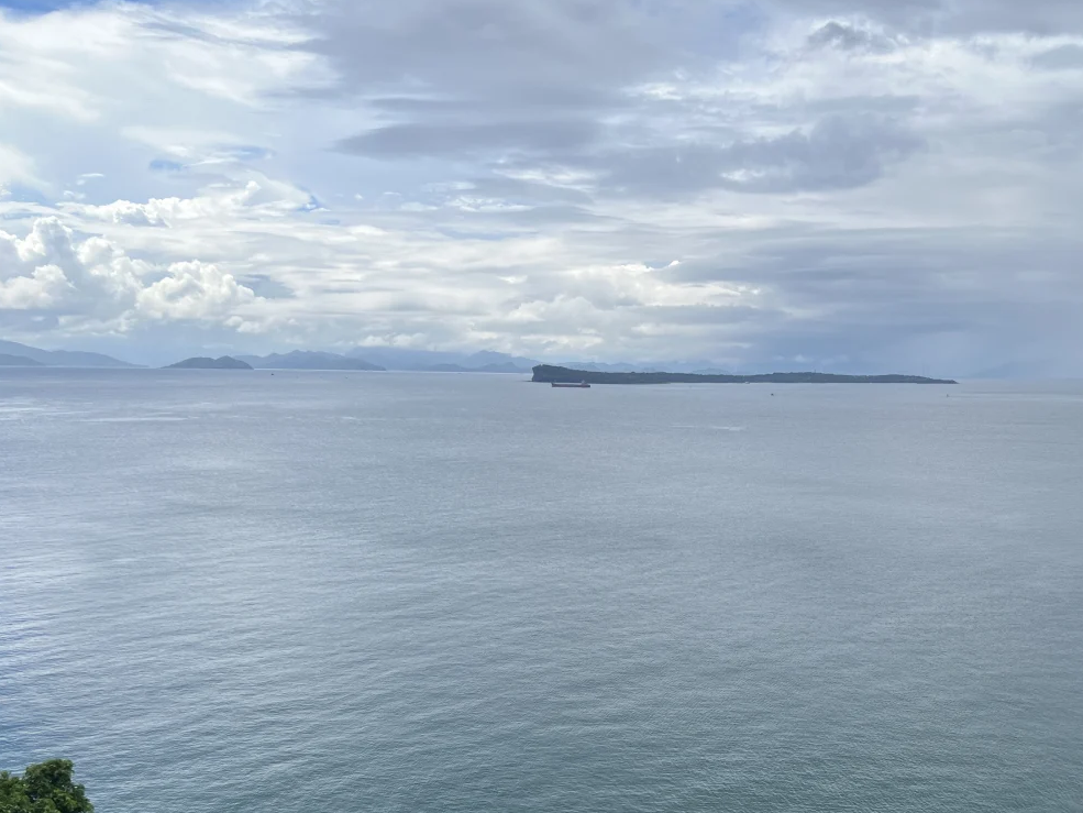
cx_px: 684
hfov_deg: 48.5
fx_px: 1189
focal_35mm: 38
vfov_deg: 37.1
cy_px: 573
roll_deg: -0.5
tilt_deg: -10.3
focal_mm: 5.7
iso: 50
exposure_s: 1/5319
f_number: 1.5
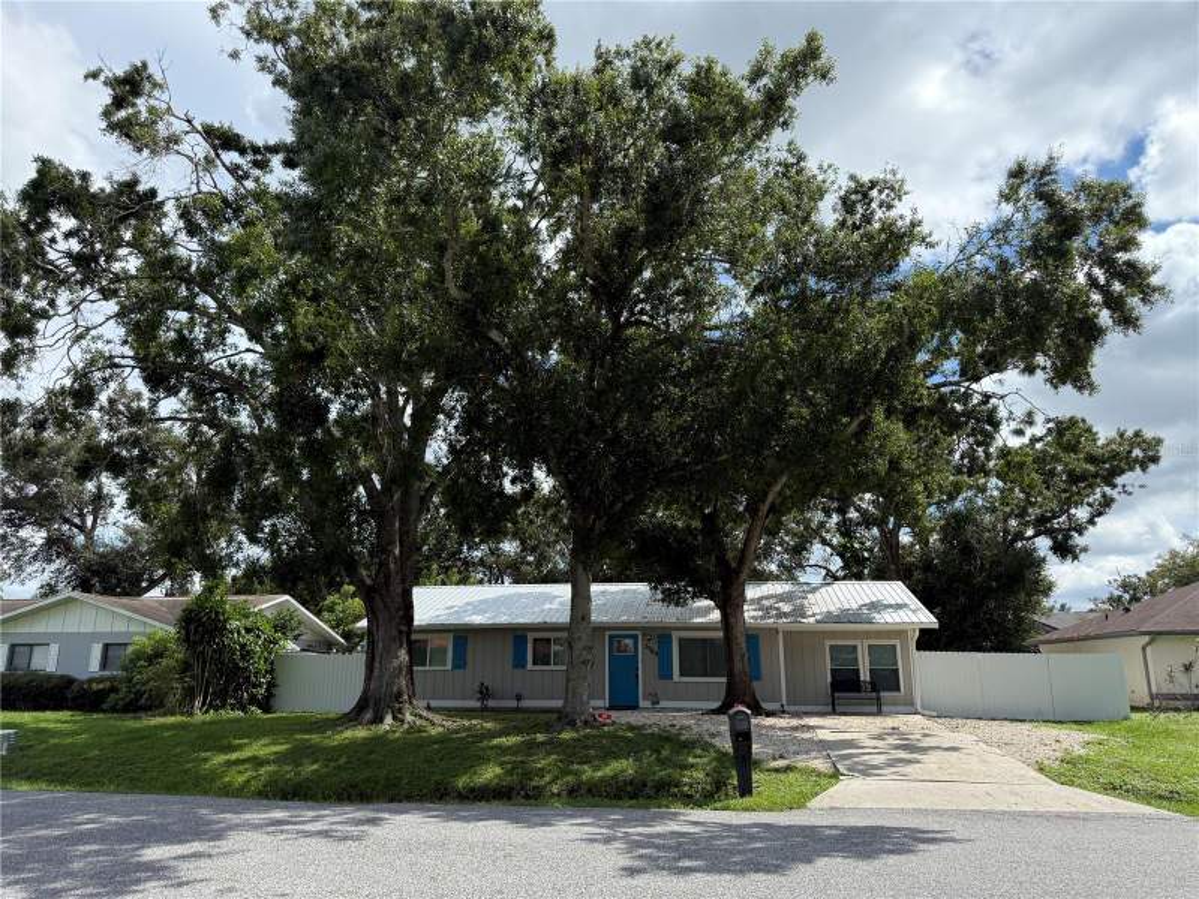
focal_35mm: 24
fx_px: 831
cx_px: 600
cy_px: 450
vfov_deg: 56.8
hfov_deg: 71.6
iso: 125
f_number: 1.78
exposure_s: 1/4673
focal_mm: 6.76
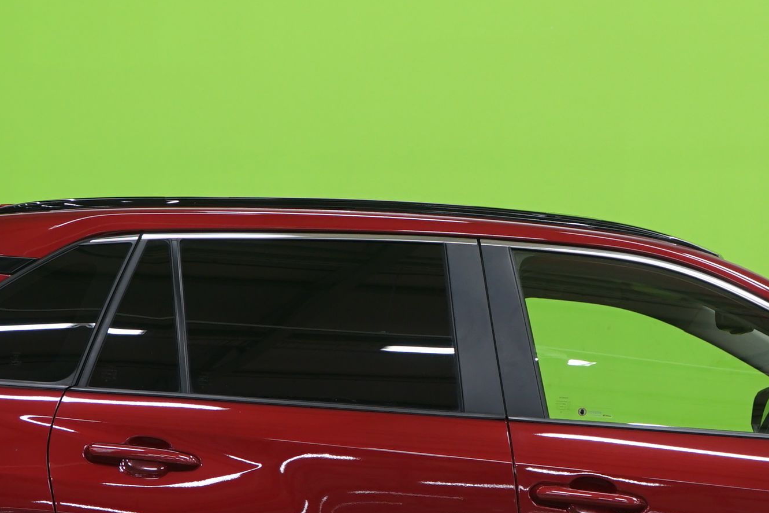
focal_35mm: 139
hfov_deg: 14.7
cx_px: 578
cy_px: 368
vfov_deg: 9.9
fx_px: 2969
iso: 400
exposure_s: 1/8
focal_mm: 47
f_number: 5
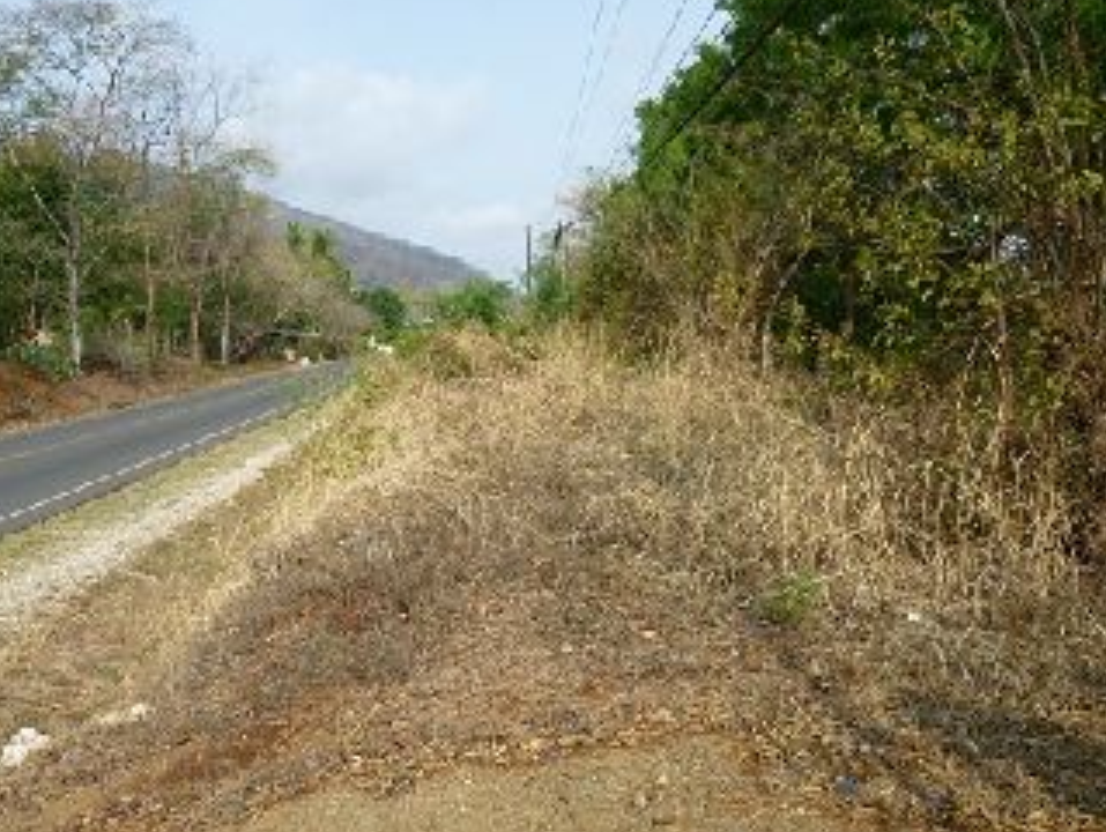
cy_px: 400
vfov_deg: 41.9
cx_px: 520
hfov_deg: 53.9
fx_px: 1088
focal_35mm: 34
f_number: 2.8
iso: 80
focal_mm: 5.5
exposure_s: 1/1000
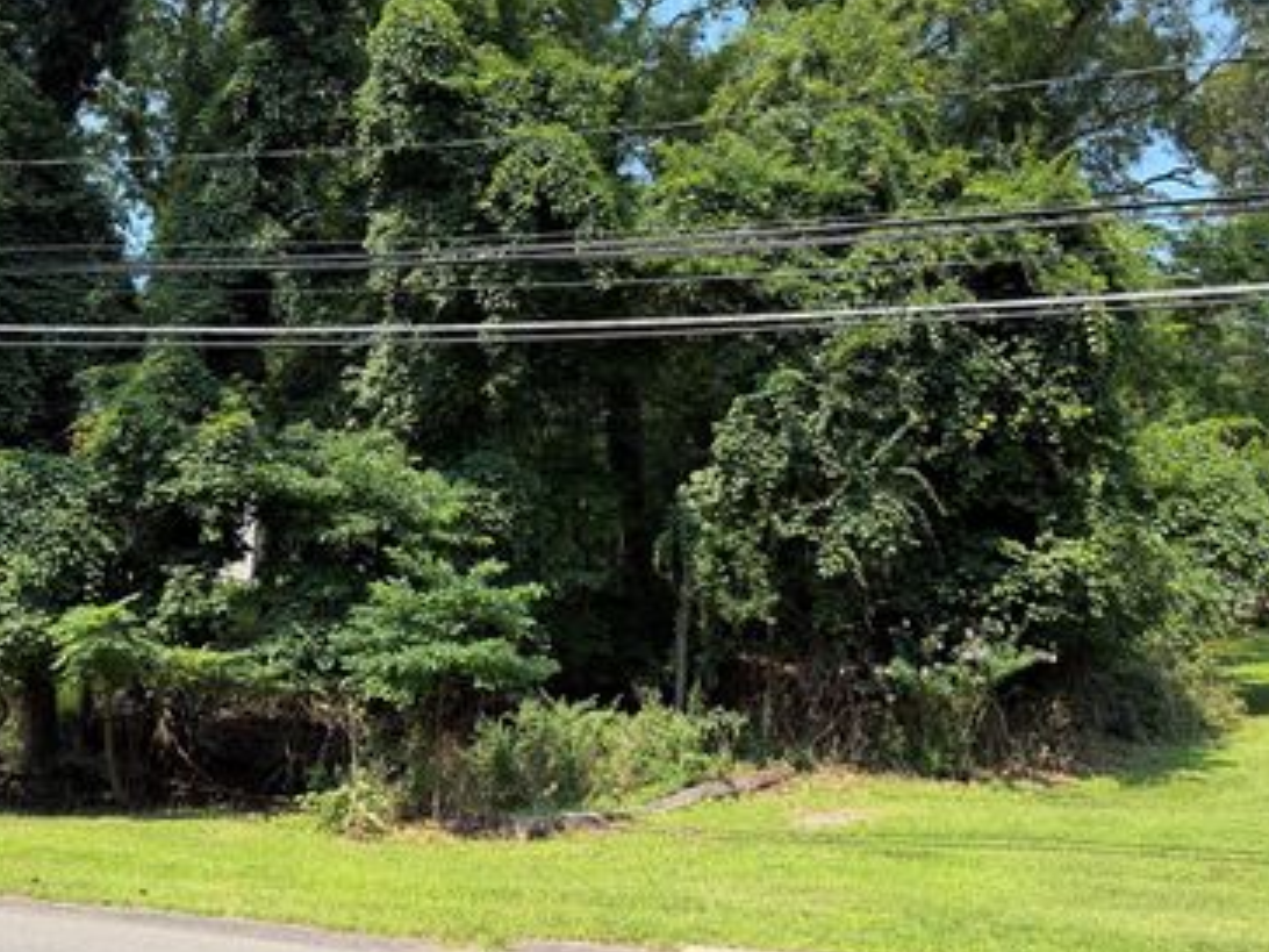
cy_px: 399
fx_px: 1210
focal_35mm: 33
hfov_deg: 55.2
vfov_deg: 42.8
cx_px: 568
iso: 100
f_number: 1.78
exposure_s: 1/1553
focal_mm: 6.76
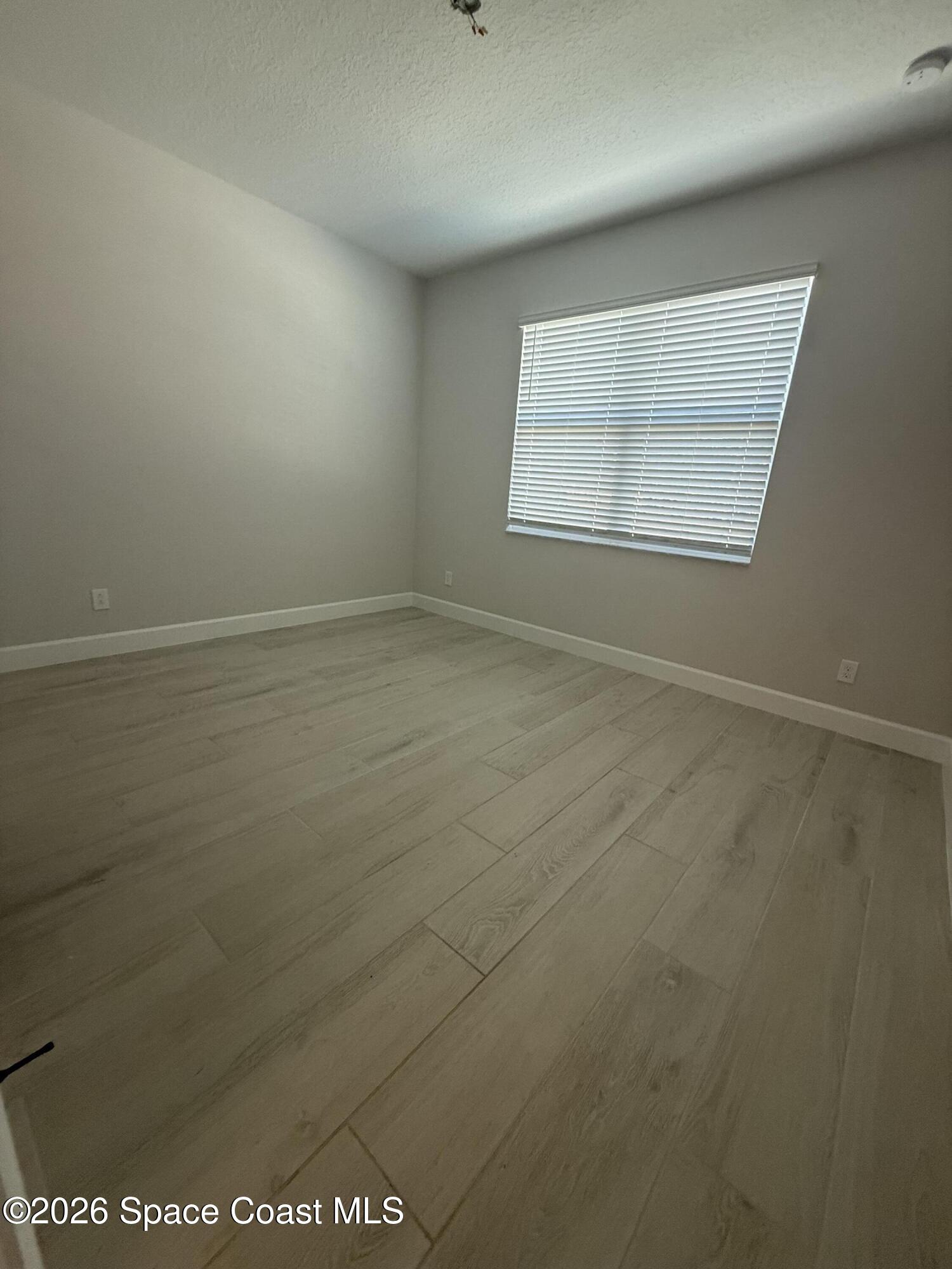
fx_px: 513
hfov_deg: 85.7
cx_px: 476
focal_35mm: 14
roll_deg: -4.2
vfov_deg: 102.1
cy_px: 634
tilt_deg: -16.0
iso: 250
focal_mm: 2.22
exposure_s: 1/99
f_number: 2.2
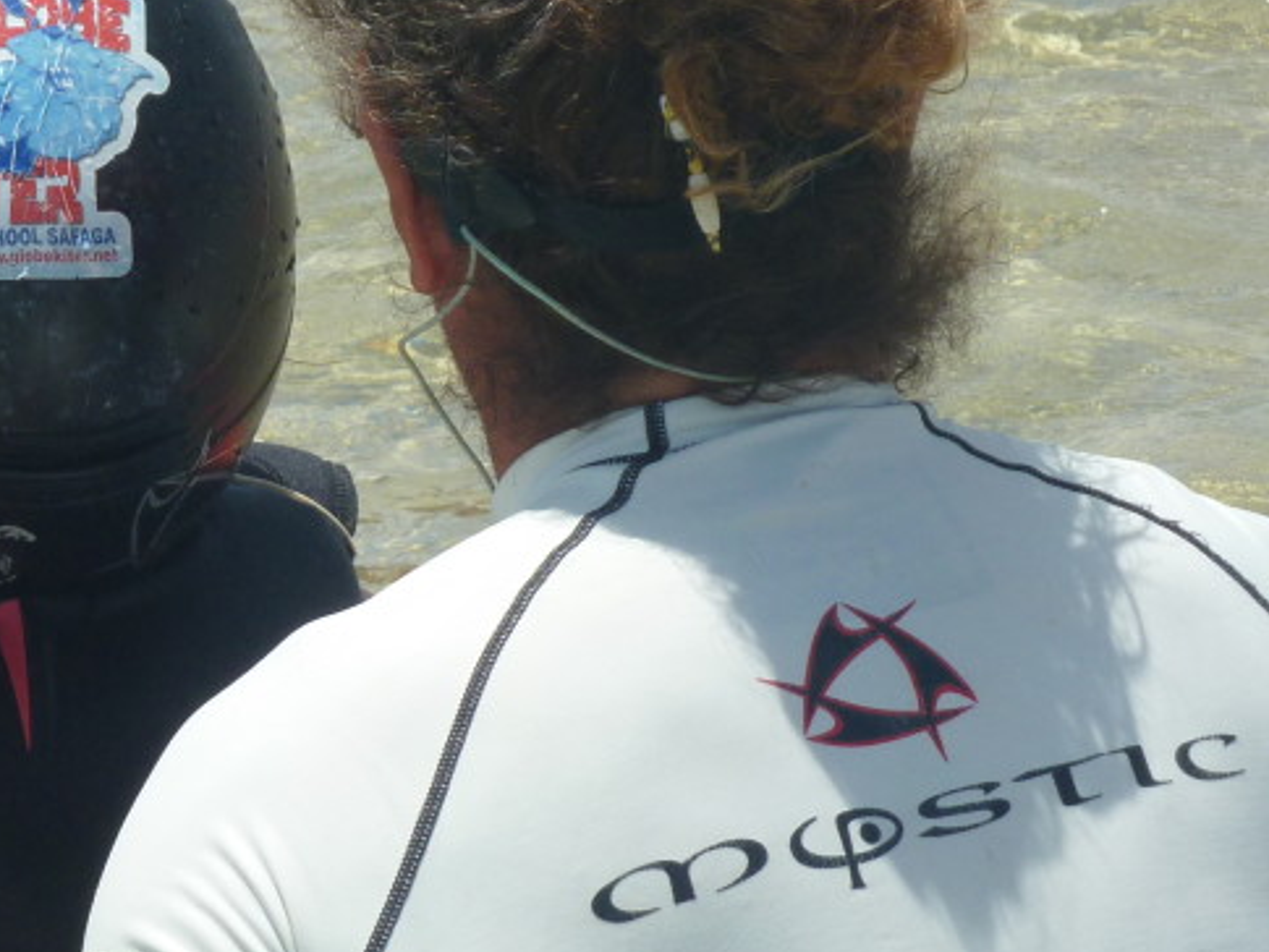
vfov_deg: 5.5
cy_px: 531
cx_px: 99
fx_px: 9900
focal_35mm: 270
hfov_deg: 7.3
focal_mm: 21
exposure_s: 1/500
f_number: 5.6
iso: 80
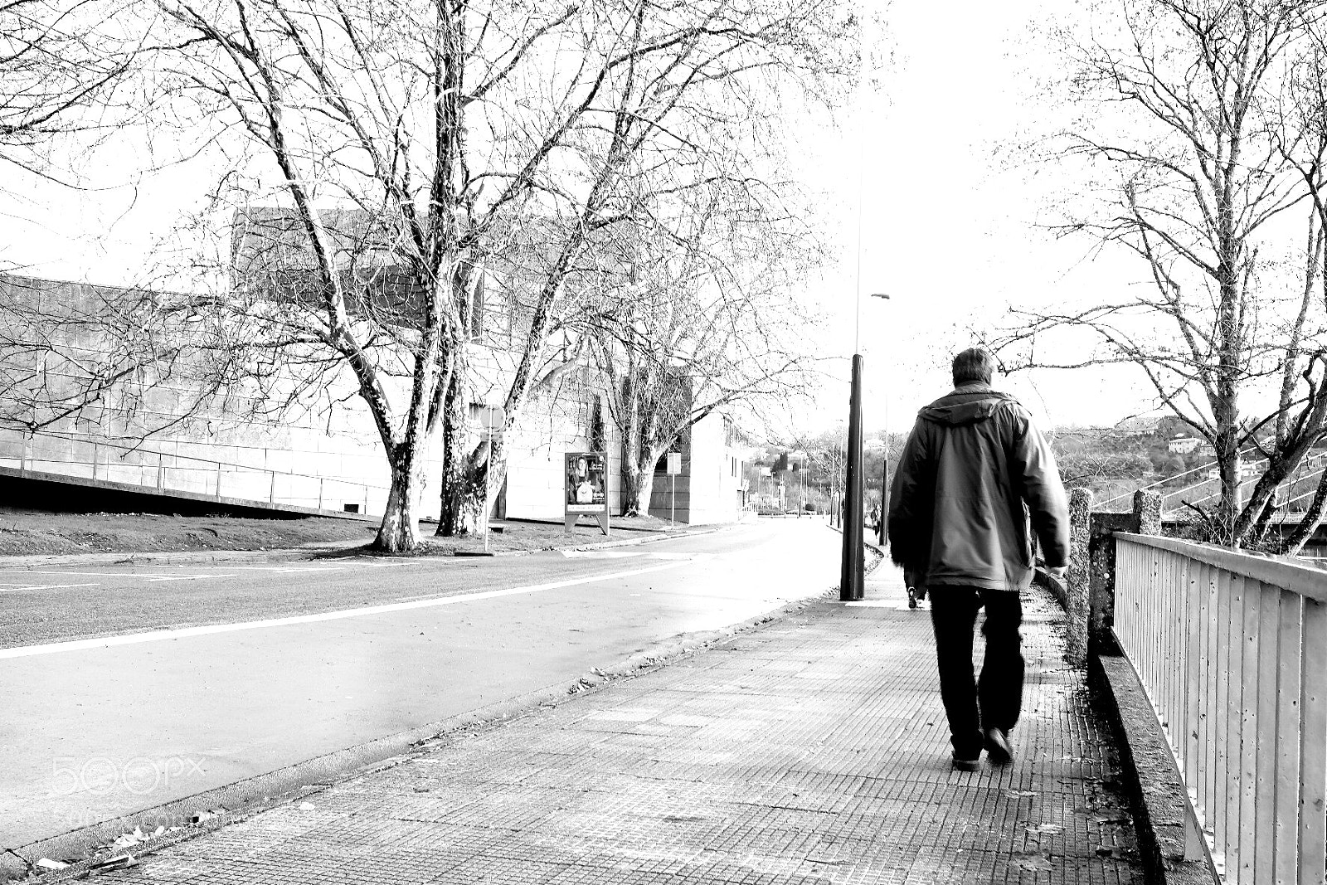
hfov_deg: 57.2
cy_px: 442
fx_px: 1216
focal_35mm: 33
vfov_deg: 40.0
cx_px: 664
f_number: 10
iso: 320
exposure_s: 1/15
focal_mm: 22.3
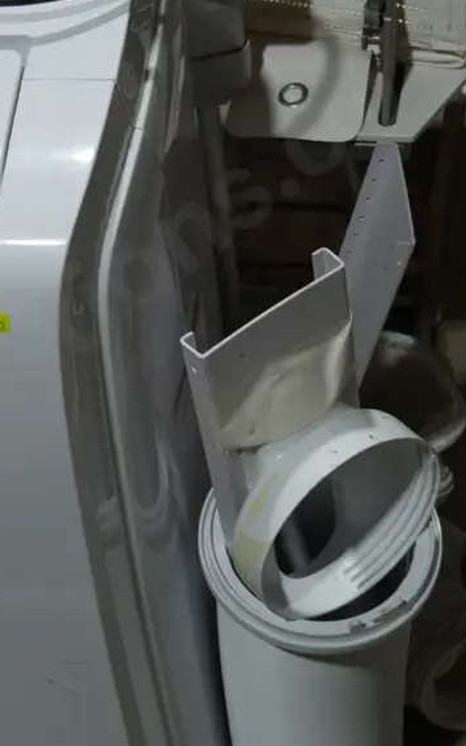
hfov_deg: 15.4
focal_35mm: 83
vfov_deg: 24.9
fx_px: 1687
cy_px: 392
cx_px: -17
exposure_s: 1/125
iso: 200
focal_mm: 22
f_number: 4.7
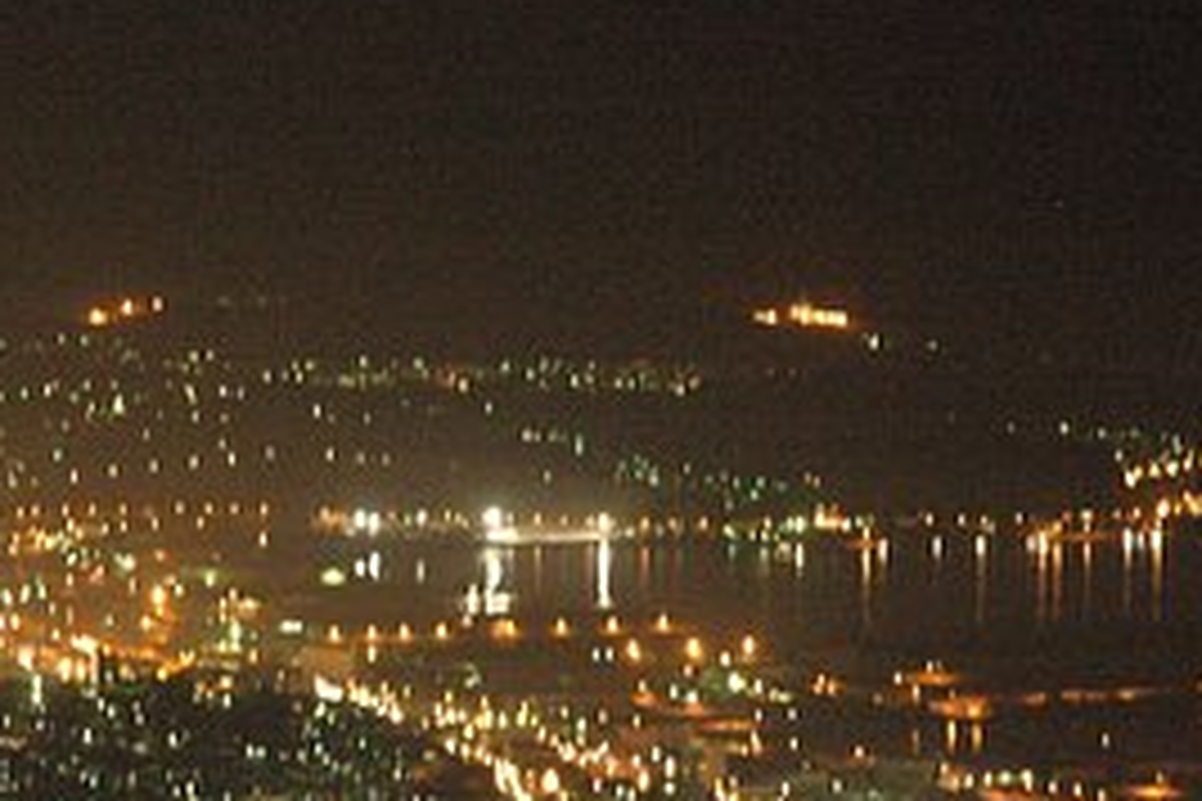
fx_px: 6711
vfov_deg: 6.8
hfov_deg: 10.2
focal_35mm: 201
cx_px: 486
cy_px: 666
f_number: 4.5
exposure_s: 1/1.3
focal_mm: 70
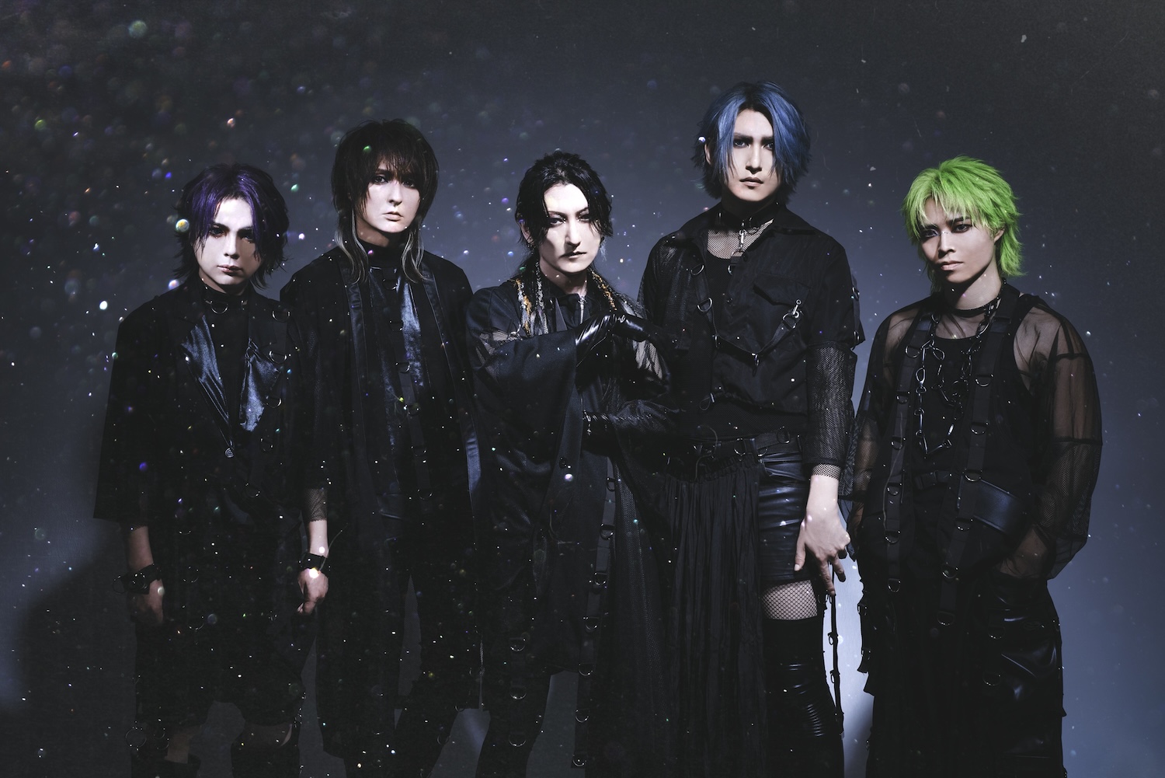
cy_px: 389
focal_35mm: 50
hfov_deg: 39.6
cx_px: 582
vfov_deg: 27.0
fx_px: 1618
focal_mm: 50
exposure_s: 1/60
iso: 100
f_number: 10
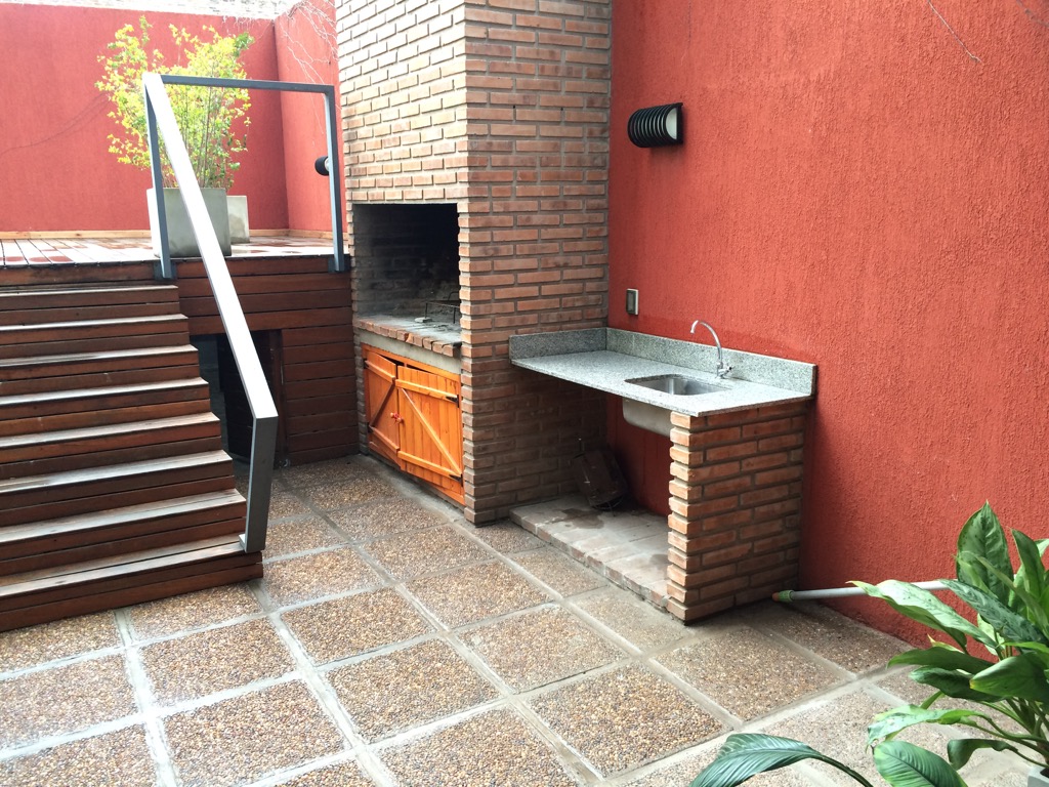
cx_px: 524
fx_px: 879
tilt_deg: -12.5
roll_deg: -1.1
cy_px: 394
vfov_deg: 48.2
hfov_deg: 61.7
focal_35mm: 29
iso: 32
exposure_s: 1/33
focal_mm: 4.15
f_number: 2.2
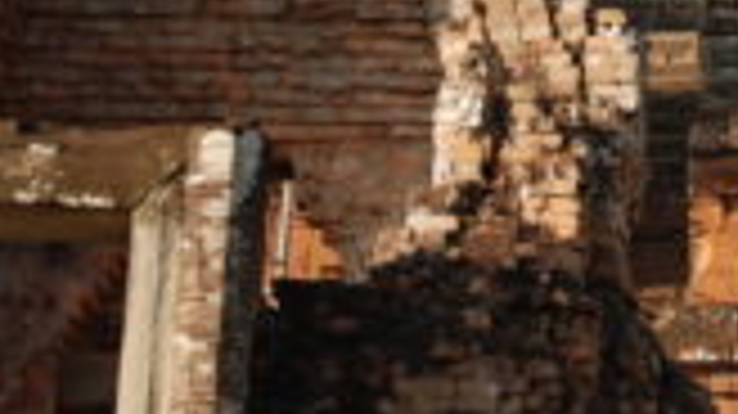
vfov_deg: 8.1
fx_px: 2906
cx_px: 756
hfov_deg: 14.2
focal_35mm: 149
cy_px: -110
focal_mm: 31
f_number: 6.3
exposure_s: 1/160
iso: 100
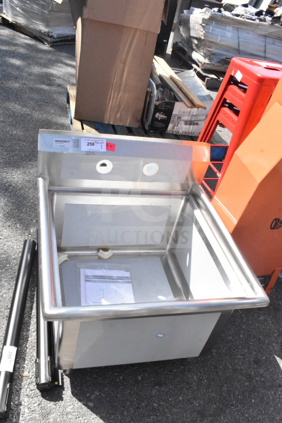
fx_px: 370
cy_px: 212
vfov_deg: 59.5
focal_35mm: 32
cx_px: 141
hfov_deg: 41.7
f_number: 20
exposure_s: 1/1600
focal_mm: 21
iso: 6400
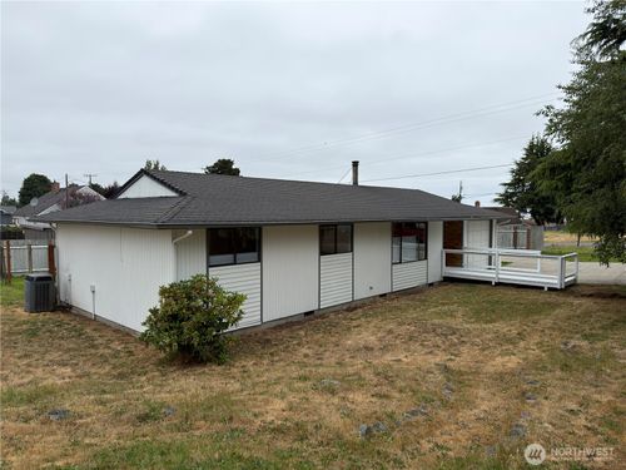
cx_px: 313
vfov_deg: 56.8
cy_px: 235
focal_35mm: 24
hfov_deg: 71.6
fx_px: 434
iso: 64
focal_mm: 6.76
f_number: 1.78
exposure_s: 1/1330
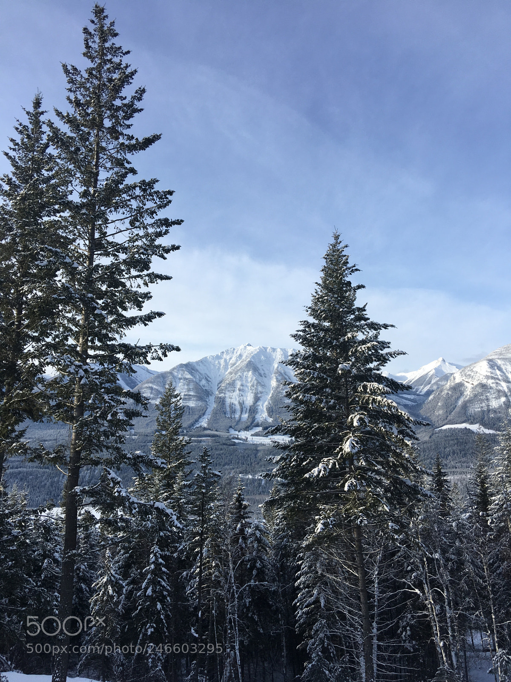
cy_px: 341
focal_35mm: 29
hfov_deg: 48.2
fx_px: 571
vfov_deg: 61.7
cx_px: 256
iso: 25
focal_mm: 4.15
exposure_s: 1/986
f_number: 2.2
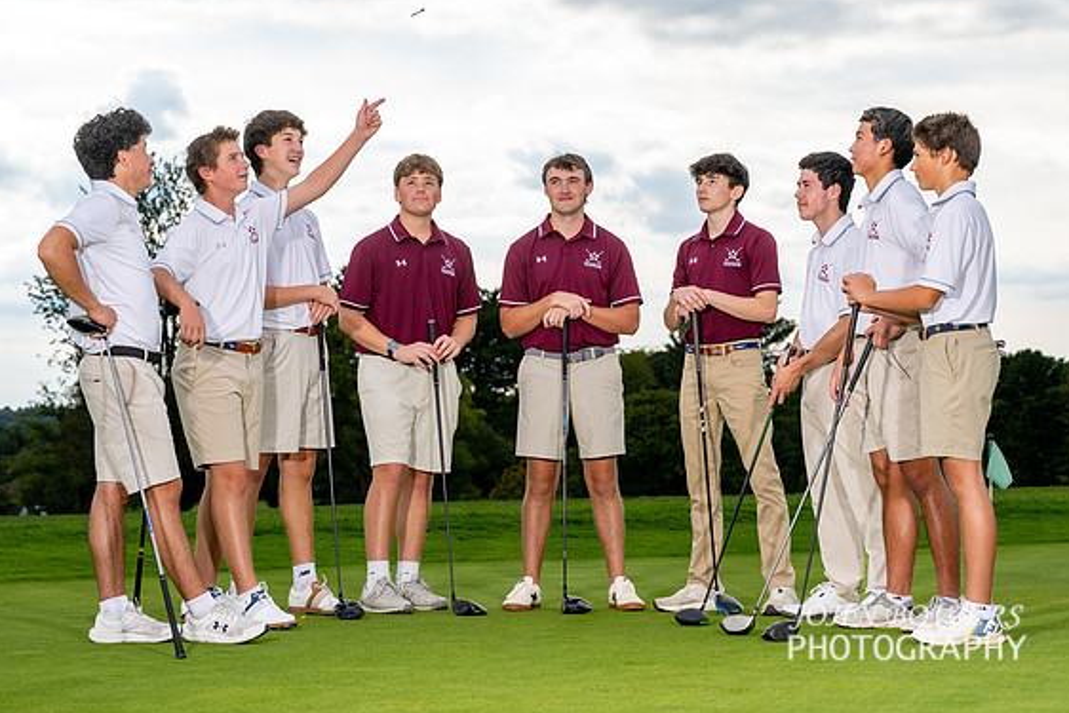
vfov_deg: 14.9
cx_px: 646
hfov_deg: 22.1
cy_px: 283
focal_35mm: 92
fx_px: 2732
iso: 160
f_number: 5.6
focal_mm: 70
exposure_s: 1/500
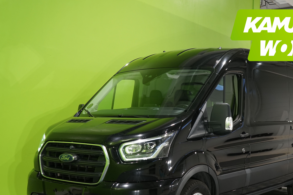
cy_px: 130
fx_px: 407
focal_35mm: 50
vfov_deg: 26.8
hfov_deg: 39.5
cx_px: 171
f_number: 5.6
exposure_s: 1/30
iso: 800
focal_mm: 36
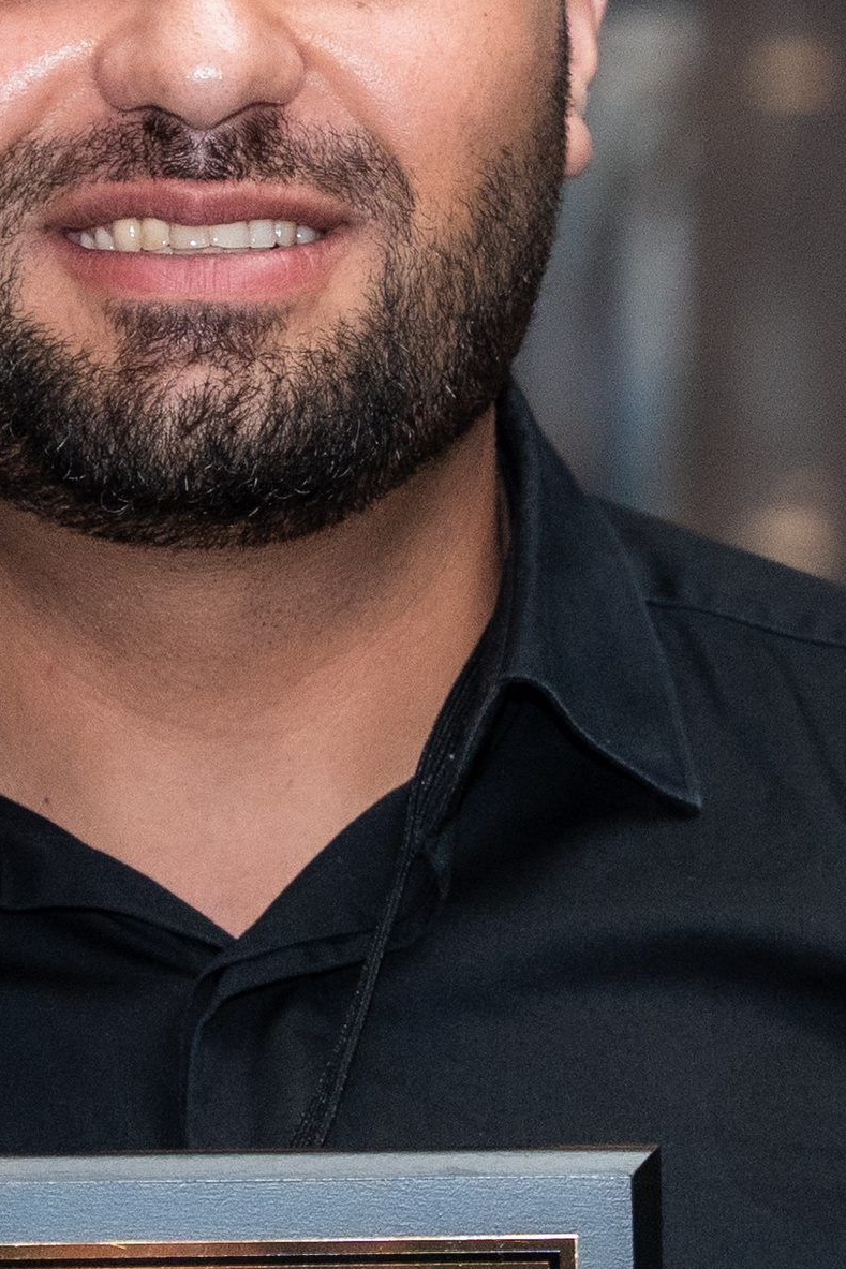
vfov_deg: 5.8
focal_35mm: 357
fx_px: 12580
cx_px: 430
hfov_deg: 3.9
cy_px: 722
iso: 1600
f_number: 2.8
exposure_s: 1/200
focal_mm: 70
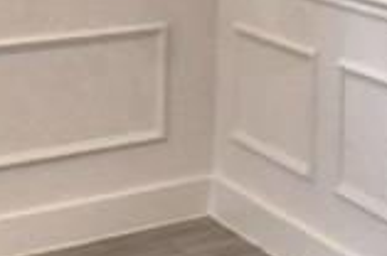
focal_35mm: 98
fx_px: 1051
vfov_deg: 12.8
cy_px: -187
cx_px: 917
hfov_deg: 14.3
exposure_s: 1/100
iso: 400
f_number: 4.5
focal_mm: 10
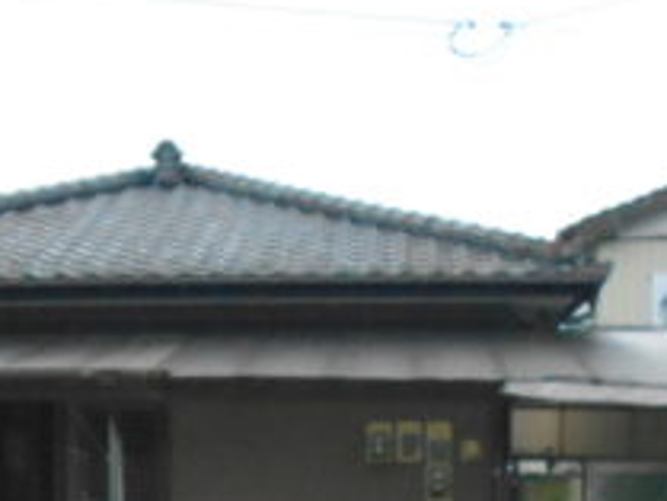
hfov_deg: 24.7
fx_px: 1523
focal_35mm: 79
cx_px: 310
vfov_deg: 18.1
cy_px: 538
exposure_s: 1/800
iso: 800
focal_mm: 5.1
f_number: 8.5
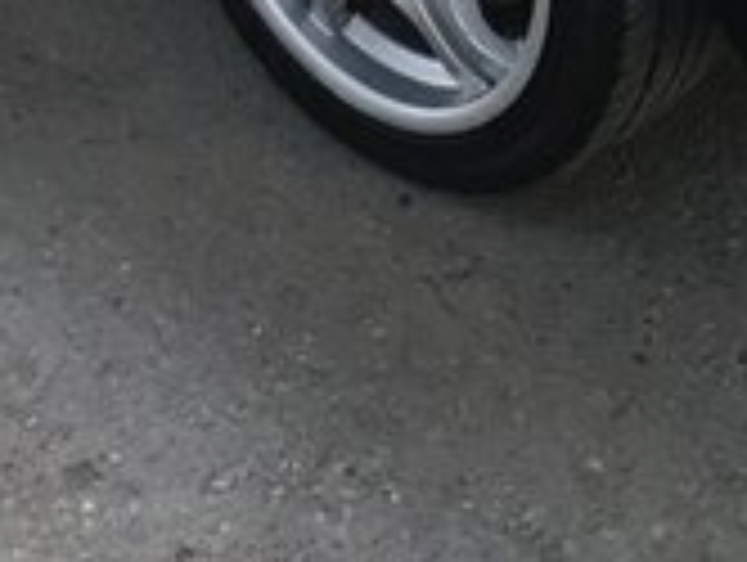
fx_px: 2485
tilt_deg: -19.6
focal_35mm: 115
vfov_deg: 11.7
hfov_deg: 17.1
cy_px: -542
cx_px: 400
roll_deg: +0.2
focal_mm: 4.15
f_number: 2.2
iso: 32
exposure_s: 1/33
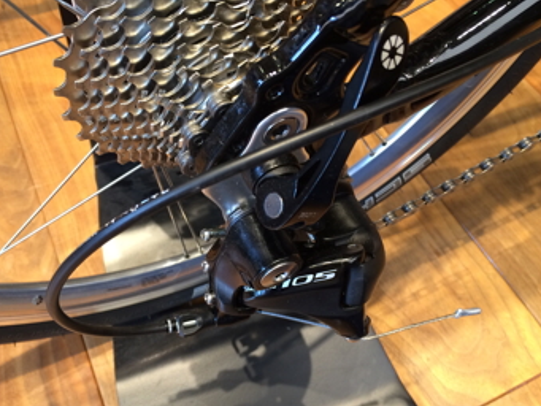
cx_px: 249
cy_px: 213
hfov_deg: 53.9
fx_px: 532
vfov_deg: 41.8
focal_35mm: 34
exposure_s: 1/30
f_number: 2.2
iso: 100
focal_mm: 4.15
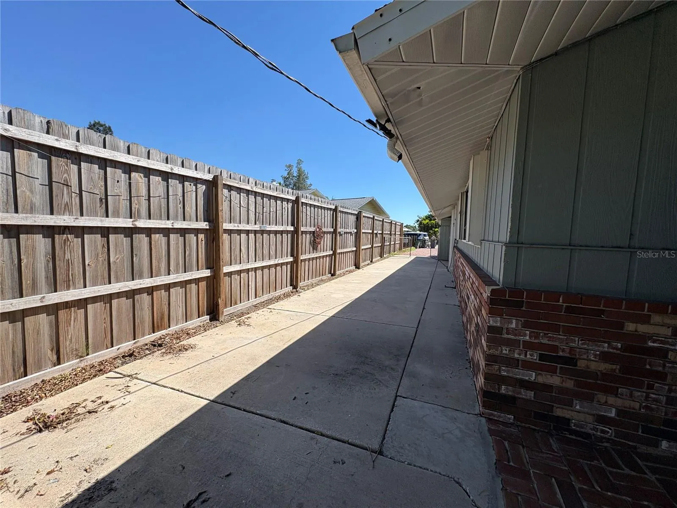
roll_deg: -1.4
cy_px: 254
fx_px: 274
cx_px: 338
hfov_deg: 102.1
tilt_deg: -4.0
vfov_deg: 85.7
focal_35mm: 14
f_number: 2.2
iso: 40
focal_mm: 2.22
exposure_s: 1/2028
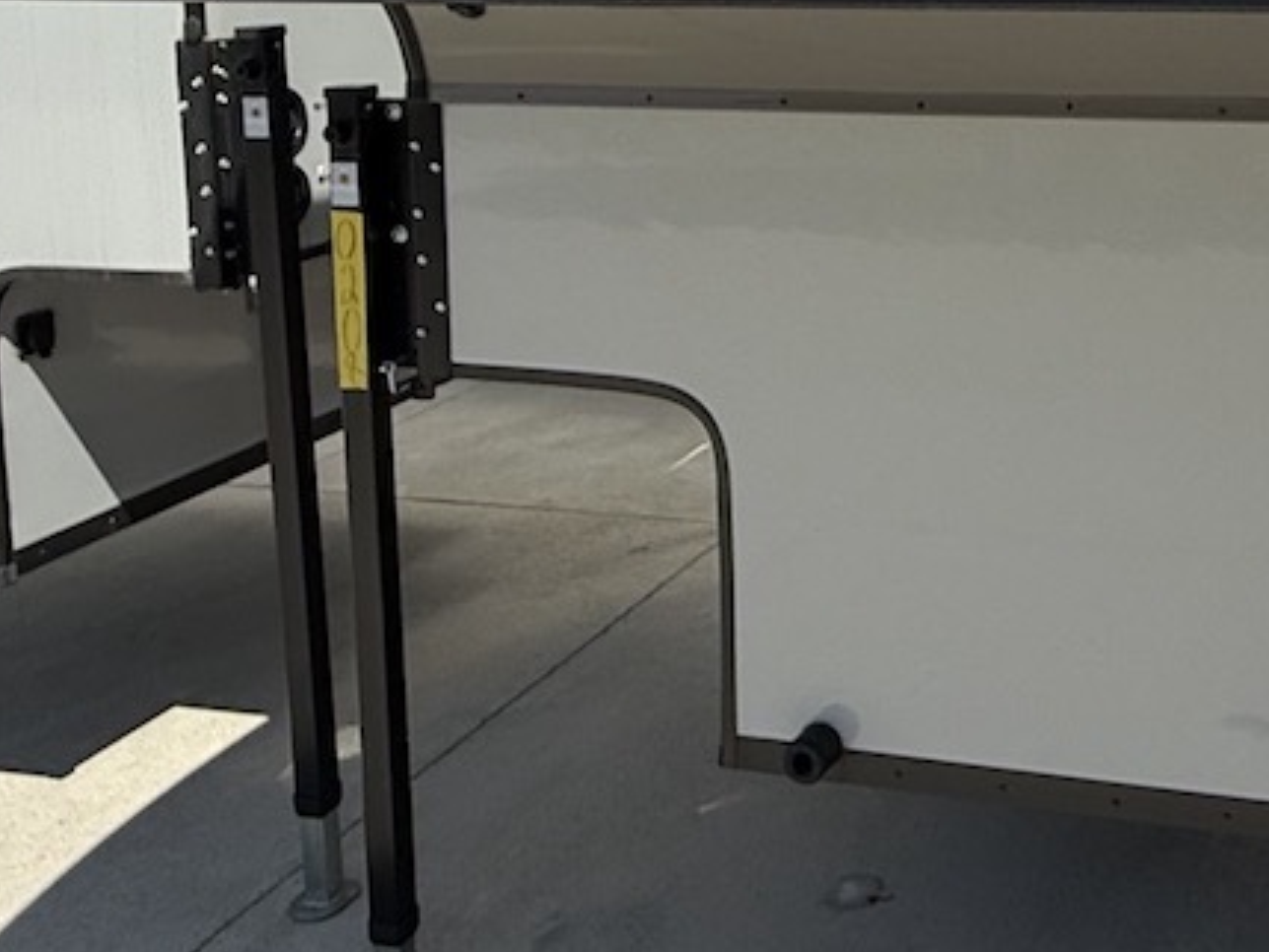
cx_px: 1151
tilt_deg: -3.1
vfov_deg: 29.4
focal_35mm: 47
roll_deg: -2.1
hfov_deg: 37.7
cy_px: 71
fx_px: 1723
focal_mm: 2.22
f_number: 2.2
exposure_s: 1/2717
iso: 50
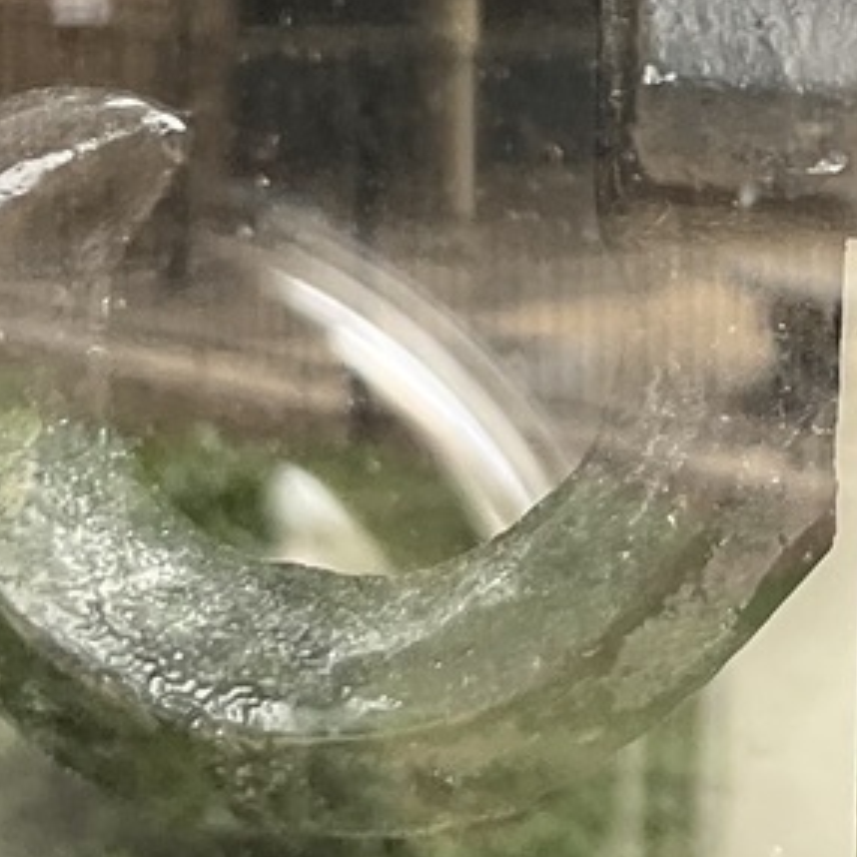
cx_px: 1223
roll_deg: -1.0
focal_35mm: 129
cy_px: 66
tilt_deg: -2.4
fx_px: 3613
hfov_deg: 12.9
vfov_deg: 13.4
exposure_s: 1/122
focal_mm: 3
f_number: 1.8
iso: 20
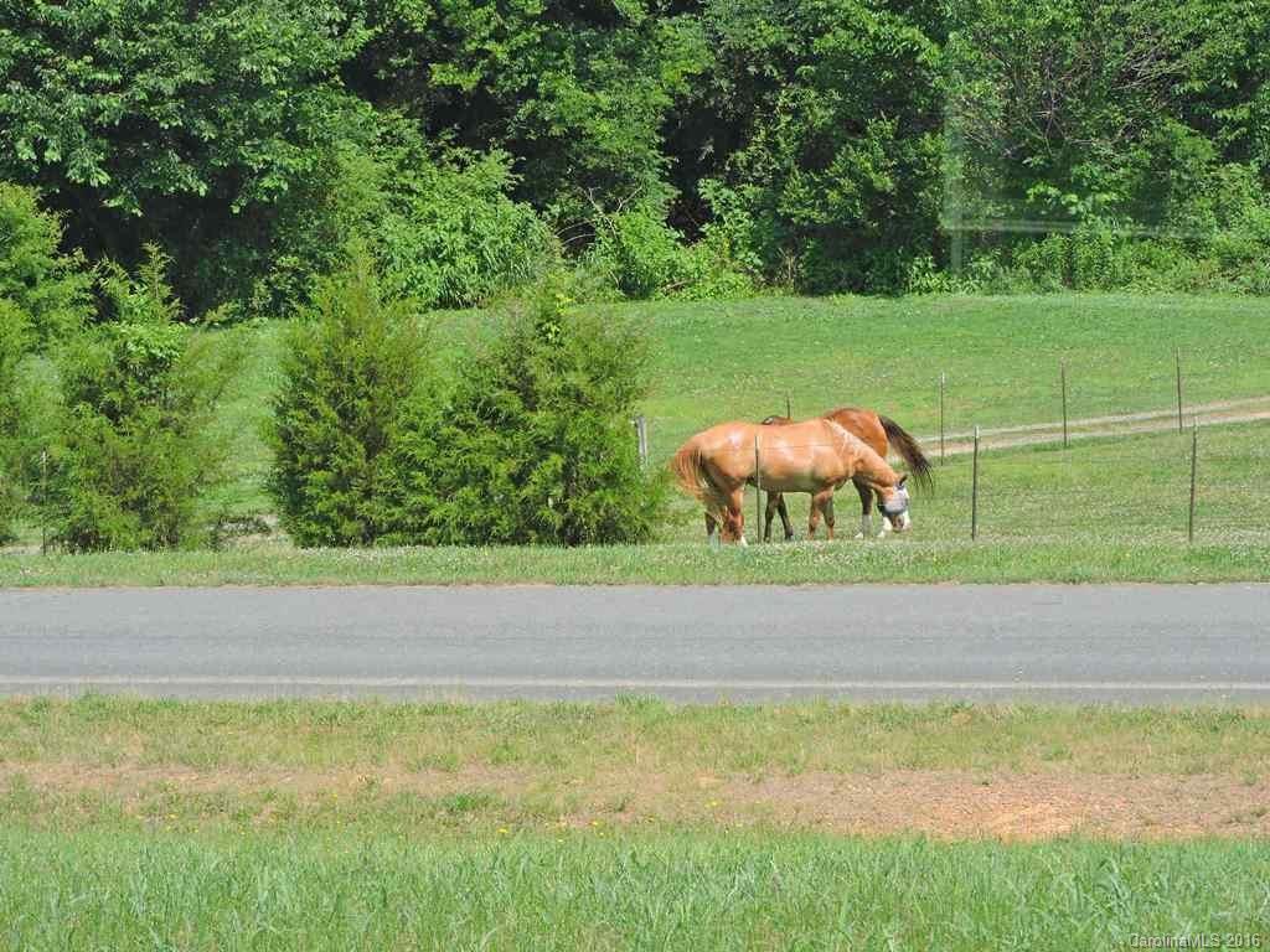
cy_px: 476
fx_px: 5503
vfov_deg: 9.9
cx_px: 635
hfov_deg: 13.2
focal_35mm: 150
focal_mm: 26.9
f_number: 5.2
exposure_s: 1/200
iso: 100
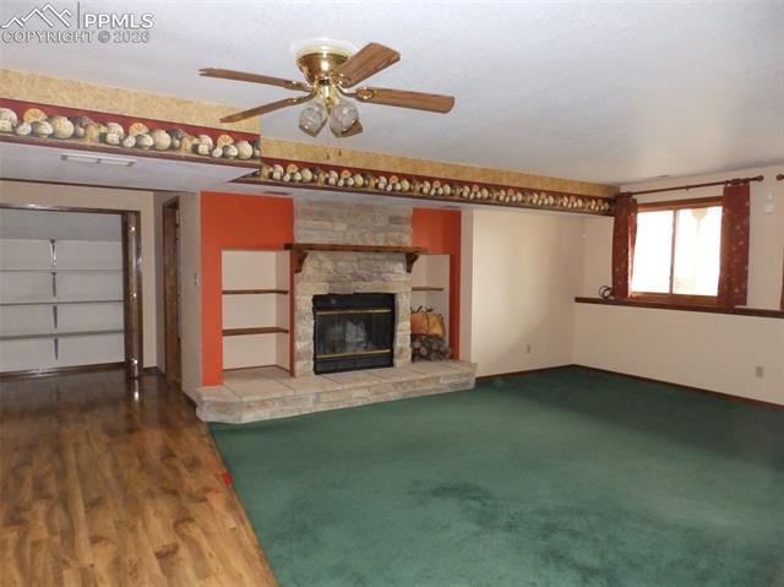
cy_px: 294
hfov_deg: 76.4
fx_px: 498
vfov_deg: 61.0
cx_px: 392
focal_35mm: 22
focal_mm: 4
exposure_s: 1/30
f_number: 3.4
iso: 800
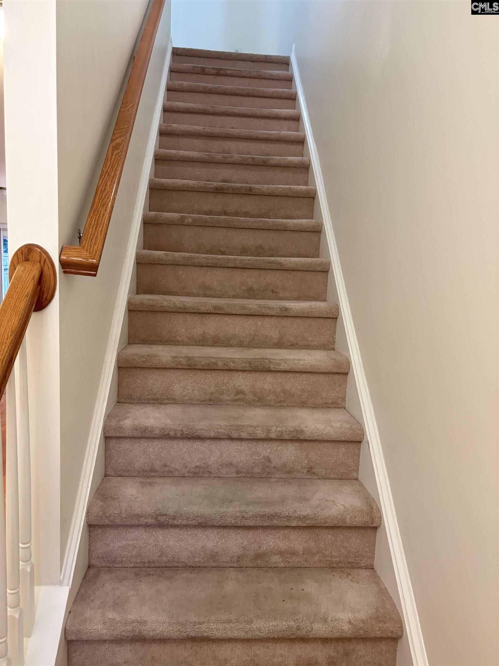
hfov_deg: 53.1
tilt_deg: -4.4
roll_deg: -1.5
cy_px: 333
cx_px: 250
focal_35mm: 26
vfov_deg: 67.3
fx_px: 500
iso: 250
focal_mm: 5.96
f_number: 1.6
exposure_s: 1/60
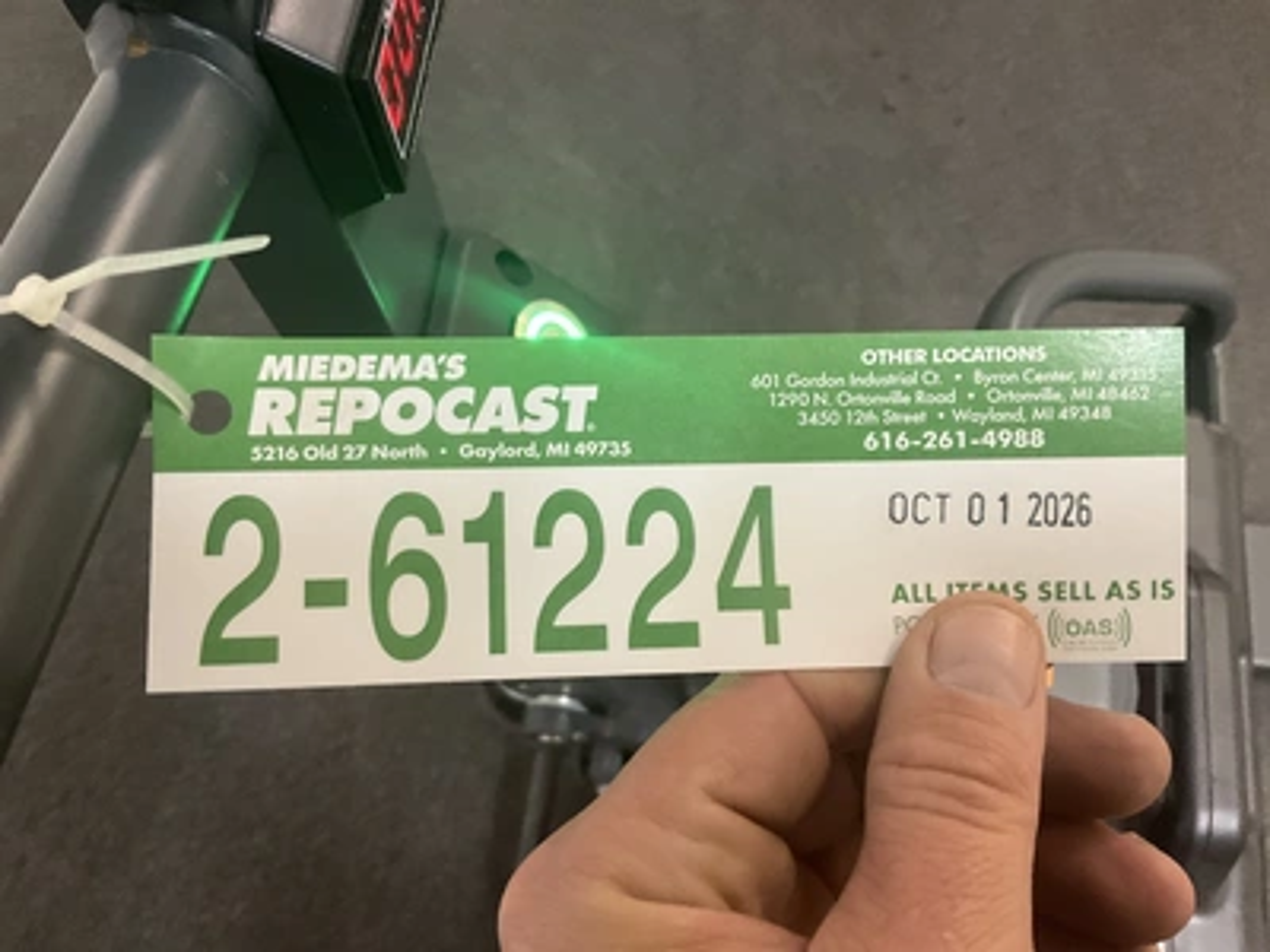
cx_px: 635
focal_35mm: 29
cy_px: 476
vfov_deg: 48.2
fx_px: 1064
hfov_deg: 61.7
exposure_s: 1/40
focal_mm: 3
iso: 320
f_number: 1.8
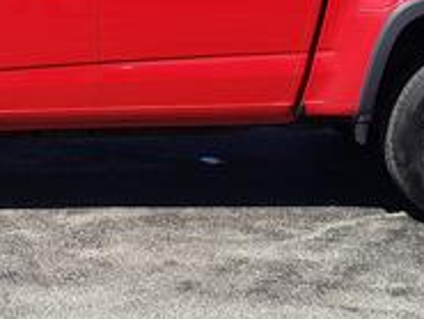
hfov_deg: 21.6
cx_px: 103
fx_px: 1103
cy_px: 14
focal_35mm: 90
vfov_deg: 16.2
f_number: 2.4
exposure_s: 1/1239
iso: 50
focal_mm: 4.3
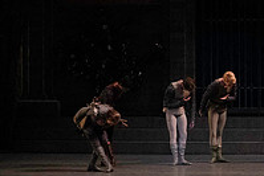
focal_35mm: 210
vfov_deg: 6.5
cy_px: 23
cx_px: 353
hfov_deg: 9.6
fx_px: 1541
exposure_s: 1/400
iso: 16000
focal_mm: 72
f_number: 13
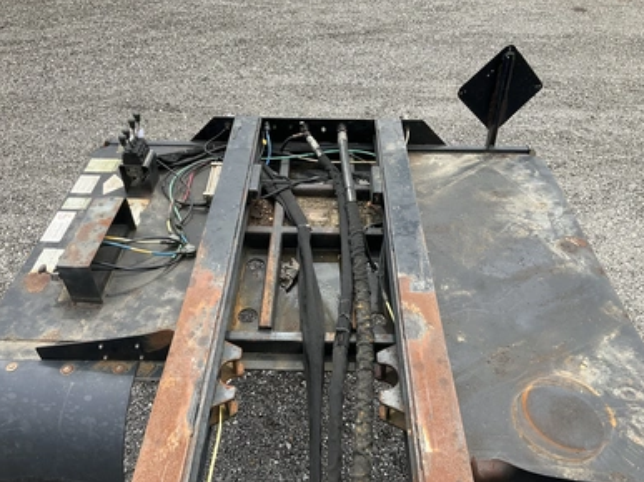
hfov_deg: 60.0
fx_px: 558
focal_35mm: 30
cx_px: 316
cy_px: 243
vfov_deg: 46.8
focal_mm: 3
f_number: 1.8
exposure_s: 1/759
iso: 25
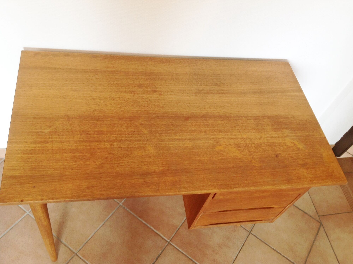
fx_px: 356
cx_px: 176
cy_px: 132
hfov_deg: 52.7
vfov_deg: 40.6
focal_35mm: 35
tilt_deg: -52.2
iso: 50
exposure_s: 1/17
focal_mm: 4.28
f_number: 2.4
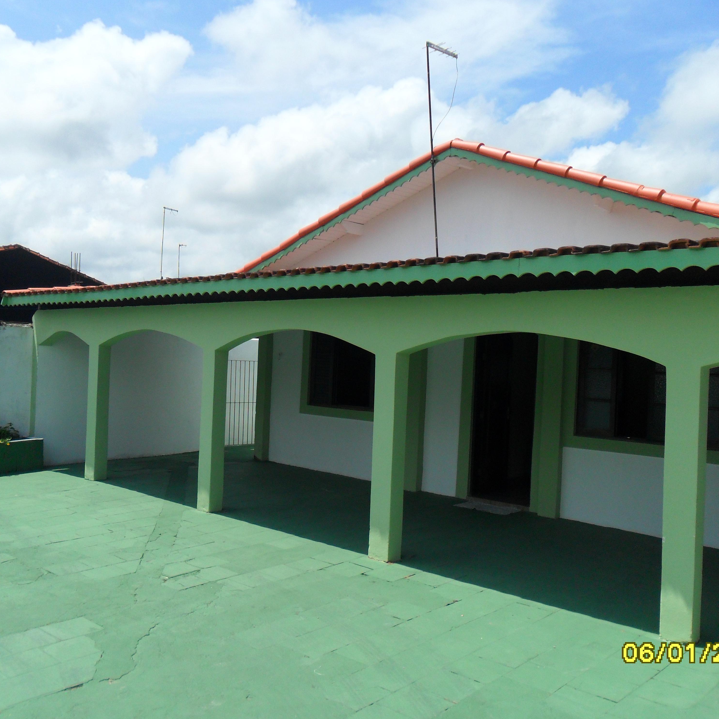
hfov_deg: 51.1
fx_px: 752
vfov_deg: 51.1
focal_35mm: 32
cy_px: 361
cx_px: 333
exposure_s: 1/250
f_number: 8.9
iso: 100
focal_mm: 4.9
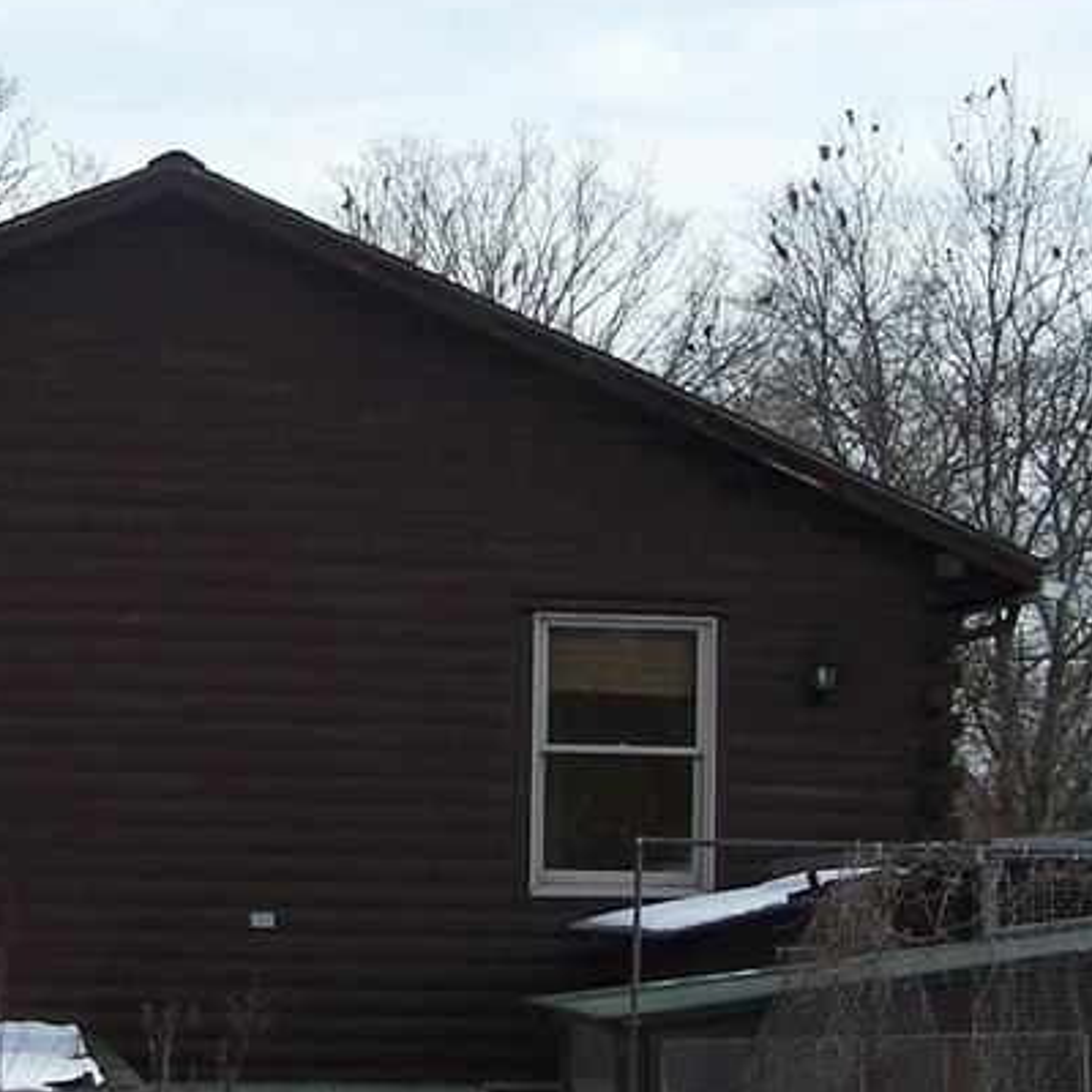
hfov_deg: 19.9
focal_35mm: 86
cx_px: 205
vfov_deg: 20.2
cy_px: 620
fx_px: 3069
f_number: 2.8
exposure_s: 1/750
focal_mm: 6.3
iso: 80
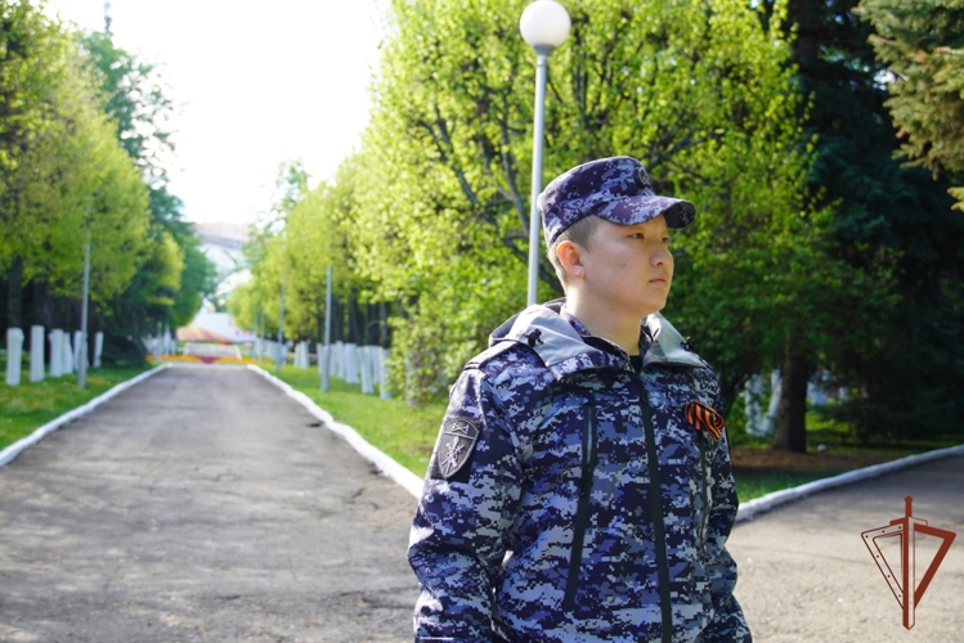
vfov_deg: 24.4
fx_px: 1487
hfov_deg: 35.9
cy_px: 322
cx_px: 482
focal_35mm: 56
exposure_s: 1/60
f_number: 5
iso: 100
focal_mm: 37
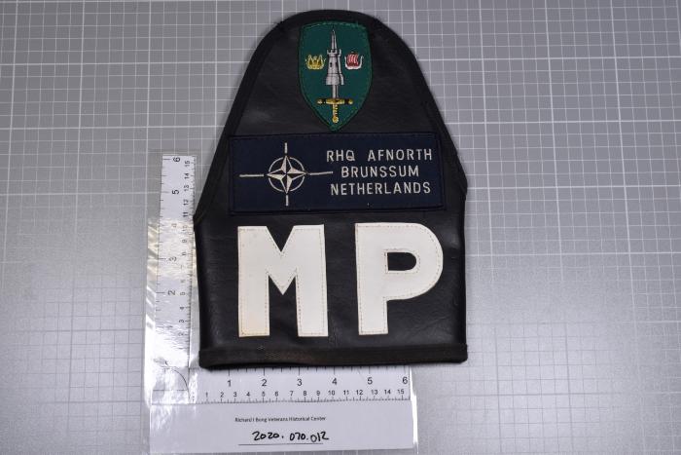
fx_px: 1135
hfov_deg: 33.4
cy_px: 228
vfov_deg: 22.6
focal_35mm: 60
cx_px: 340
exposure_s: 1/160
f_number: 5.6
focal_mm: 40
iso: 200
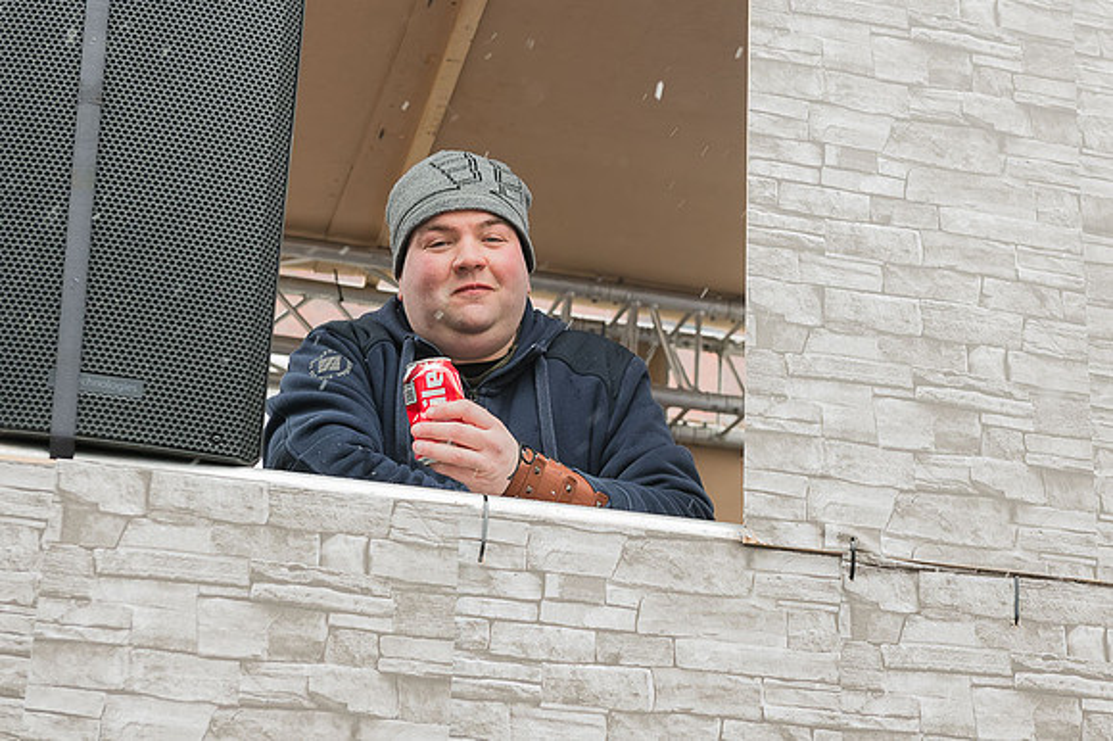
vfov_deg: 19.8
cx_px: 616
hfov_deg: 29.4
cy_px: 410
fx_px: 2119
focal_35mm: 69
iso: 1600
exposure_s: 1/100
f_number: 5.6
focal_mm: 62
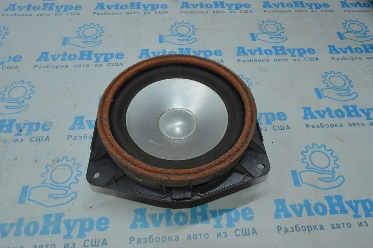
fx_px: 280
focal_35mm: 27
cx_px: 186
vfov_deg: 47.9
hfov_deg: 67.4
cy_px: 124
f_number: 16
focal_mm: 18
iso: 3600
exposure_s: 1/125
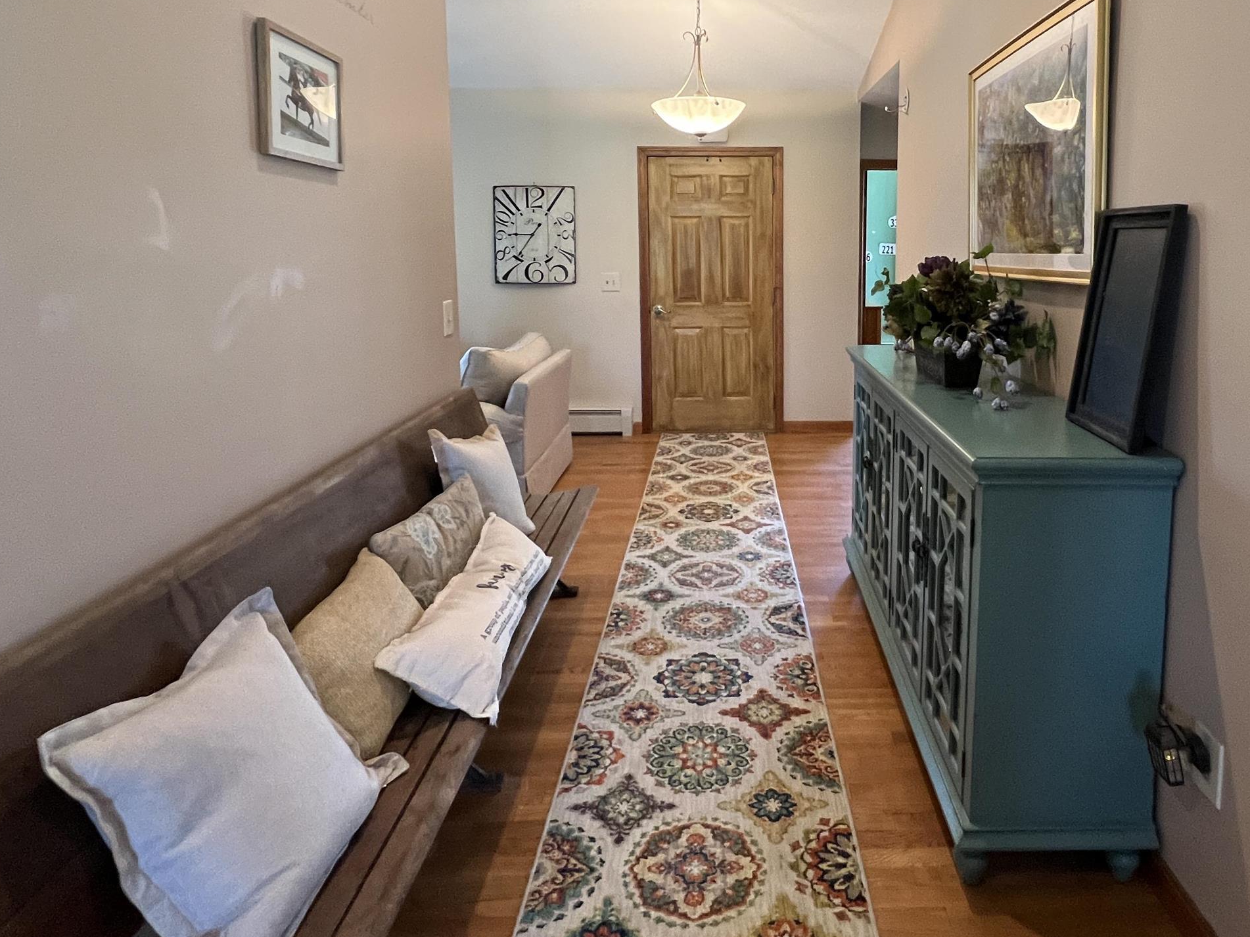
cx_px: 758
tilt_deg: -5.4
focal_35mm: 21
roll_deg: +0.2
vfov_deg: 62.0
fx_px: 758
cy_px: 316
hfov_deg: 78.0
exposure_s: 1/60
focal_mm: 1.57
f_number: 1.8
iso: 400
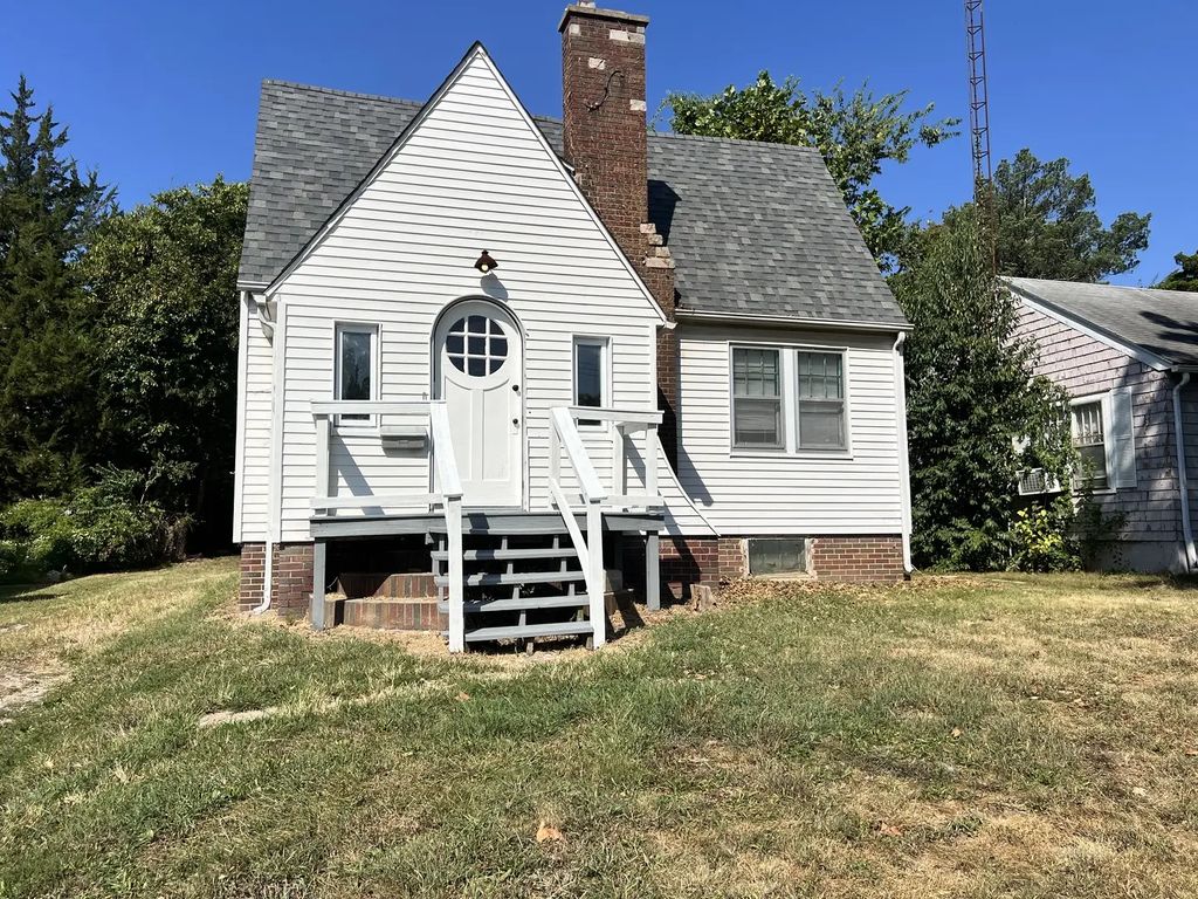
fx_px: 900
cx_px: 599
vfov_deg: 53.1
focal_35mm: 26
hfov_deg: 67.3
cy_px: 450
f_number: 1.5
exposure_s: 1/8696
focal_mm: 5.7
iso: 50
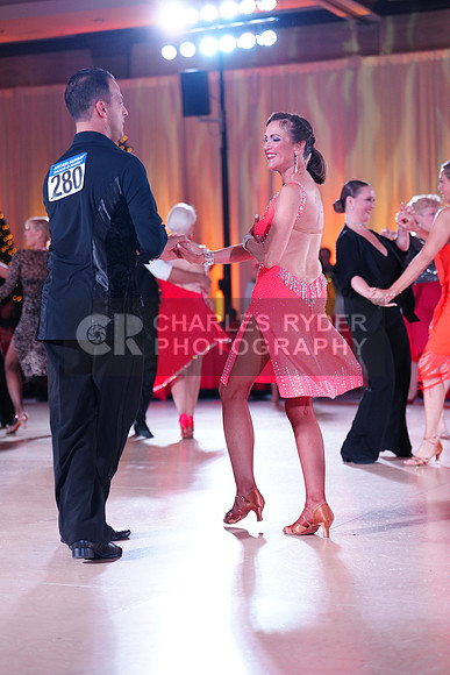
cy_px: 338
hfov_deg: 18.2
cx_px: 225
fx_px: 1405
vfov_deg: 27.0
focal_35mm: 75
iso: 1600
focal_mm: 75
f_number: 2.8
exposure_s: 1/400
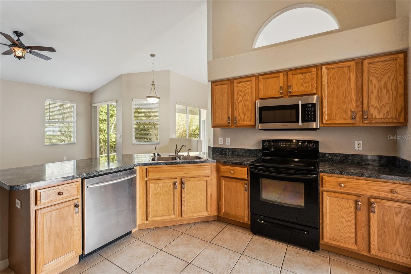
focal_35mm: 16
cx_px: 206
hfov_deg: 96.7
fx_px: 183
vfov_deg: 73.7
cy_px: 137
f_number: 8
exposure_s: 1/25
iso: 400
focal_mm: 16
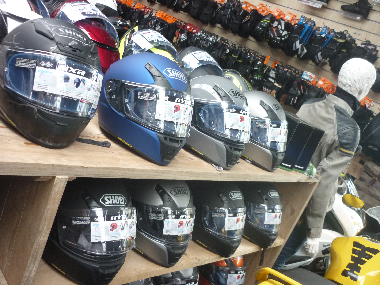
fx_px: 362
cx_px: 190
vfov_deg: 42.9
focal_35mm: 33
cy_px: 142
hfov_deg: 55.4
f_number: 2.8
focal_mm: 5.5
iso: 200
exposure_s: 1/30
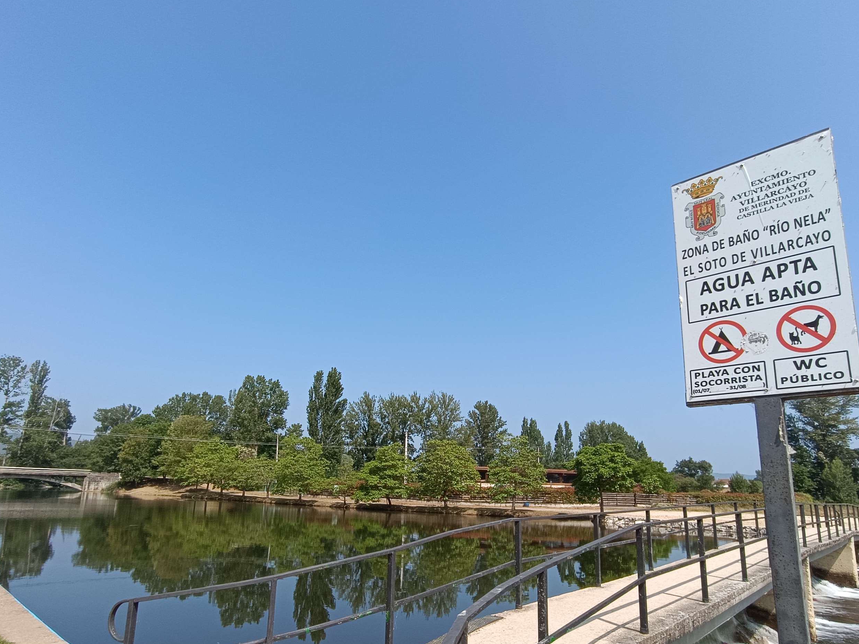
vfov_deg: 62.7
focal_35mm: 21
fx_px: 521
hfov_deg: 79.0
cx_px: 423
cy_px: 396
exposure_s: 1/1083
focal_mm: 1.66
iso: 52
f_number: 2.2
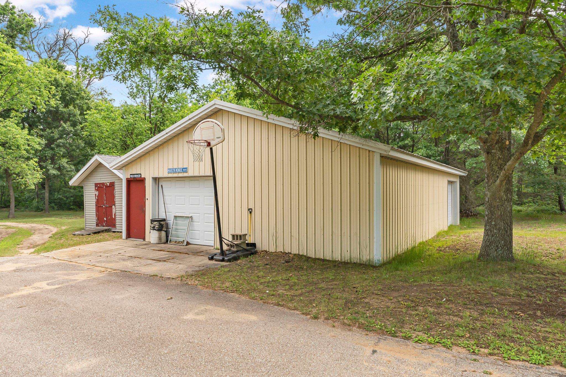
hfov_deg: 73.7
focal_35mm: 24
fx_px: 377
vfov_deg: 53.2
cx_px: 283
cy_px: 188
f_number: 14
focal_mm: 24
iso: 640
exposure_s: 1/160
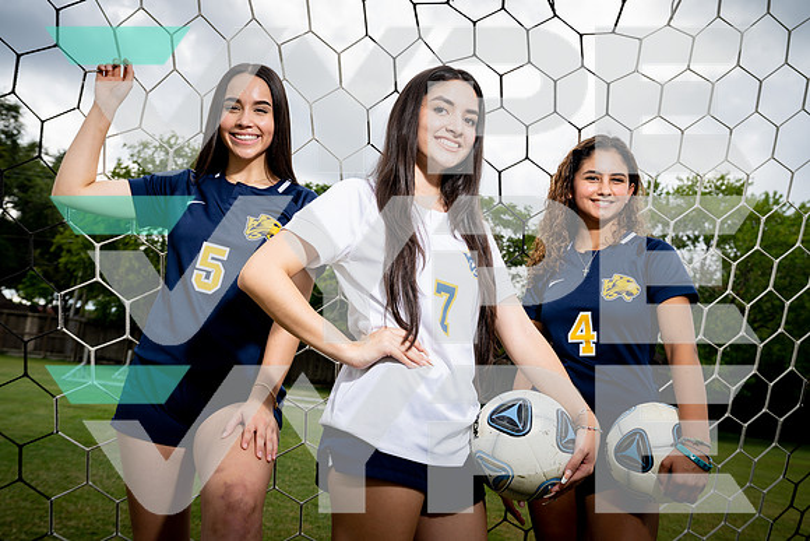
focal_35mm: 37
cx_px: 405
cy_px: 270
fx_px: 833
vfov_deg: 36.0
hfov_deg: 51.9
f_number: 6.3
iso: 100
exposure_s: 1/250
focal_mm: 37
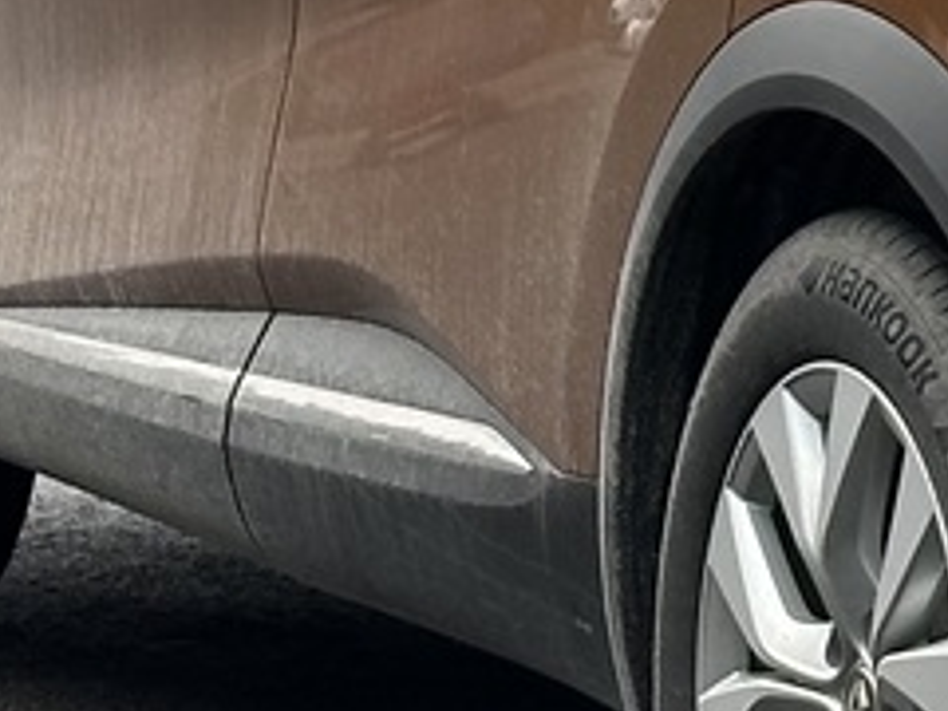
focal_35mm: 288
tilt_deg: -2.3
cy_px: -304
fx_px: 7887
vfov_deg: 5.1
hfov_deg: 6.8
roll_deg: +0.1
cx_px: 1493
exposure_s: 1/284
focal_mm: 6.86
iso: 64
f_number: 1.78
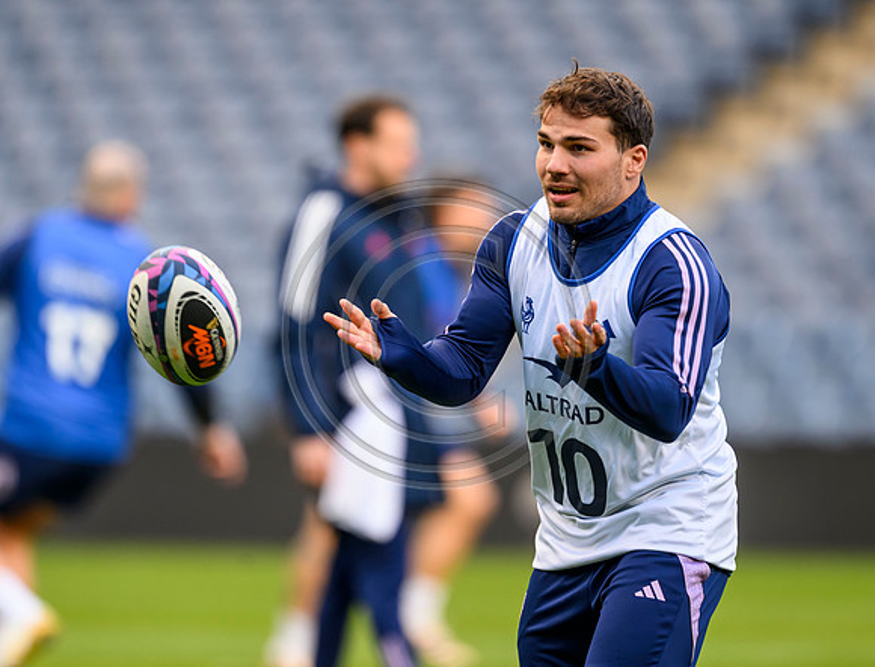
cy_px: 290
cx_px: 443
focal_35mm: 701
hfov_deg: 2.8
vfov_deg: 2.1
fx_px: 17817
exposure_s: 1/1000
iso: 1000
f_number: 4
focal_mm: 560
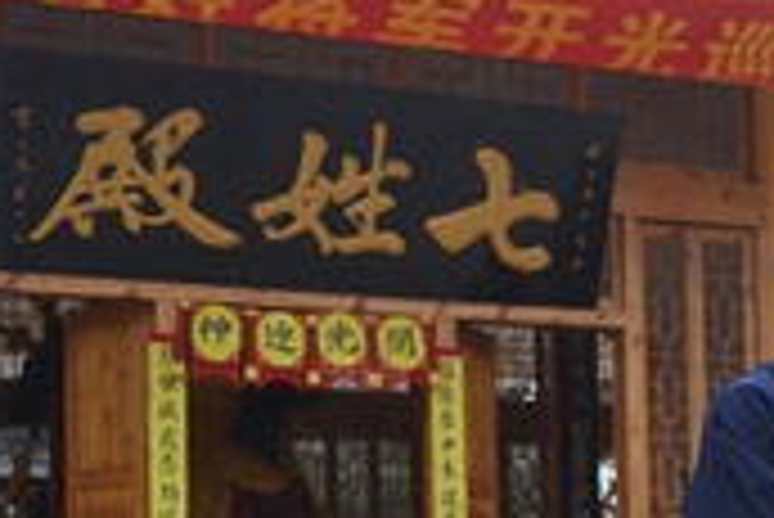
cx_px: 954
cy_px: 597
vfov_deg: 15.3
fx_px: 1872
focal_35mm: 87
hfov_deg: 21.5
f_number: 5.6
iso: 160
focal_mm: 20
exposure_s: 1/125
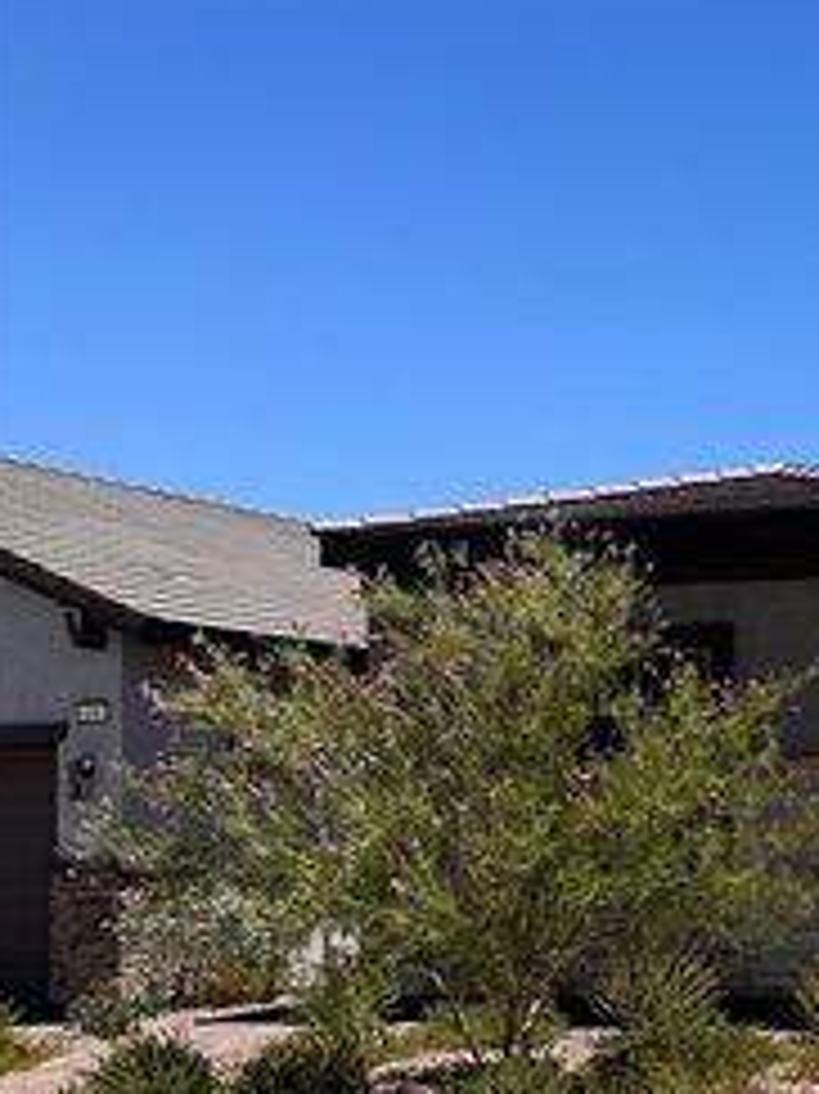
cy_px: 826
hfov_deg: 20.1
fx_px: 2084
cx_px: 1102
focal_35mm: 66
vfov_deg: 28.9
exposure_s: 1/5263
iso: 80
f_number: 1.78
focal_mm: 6.86
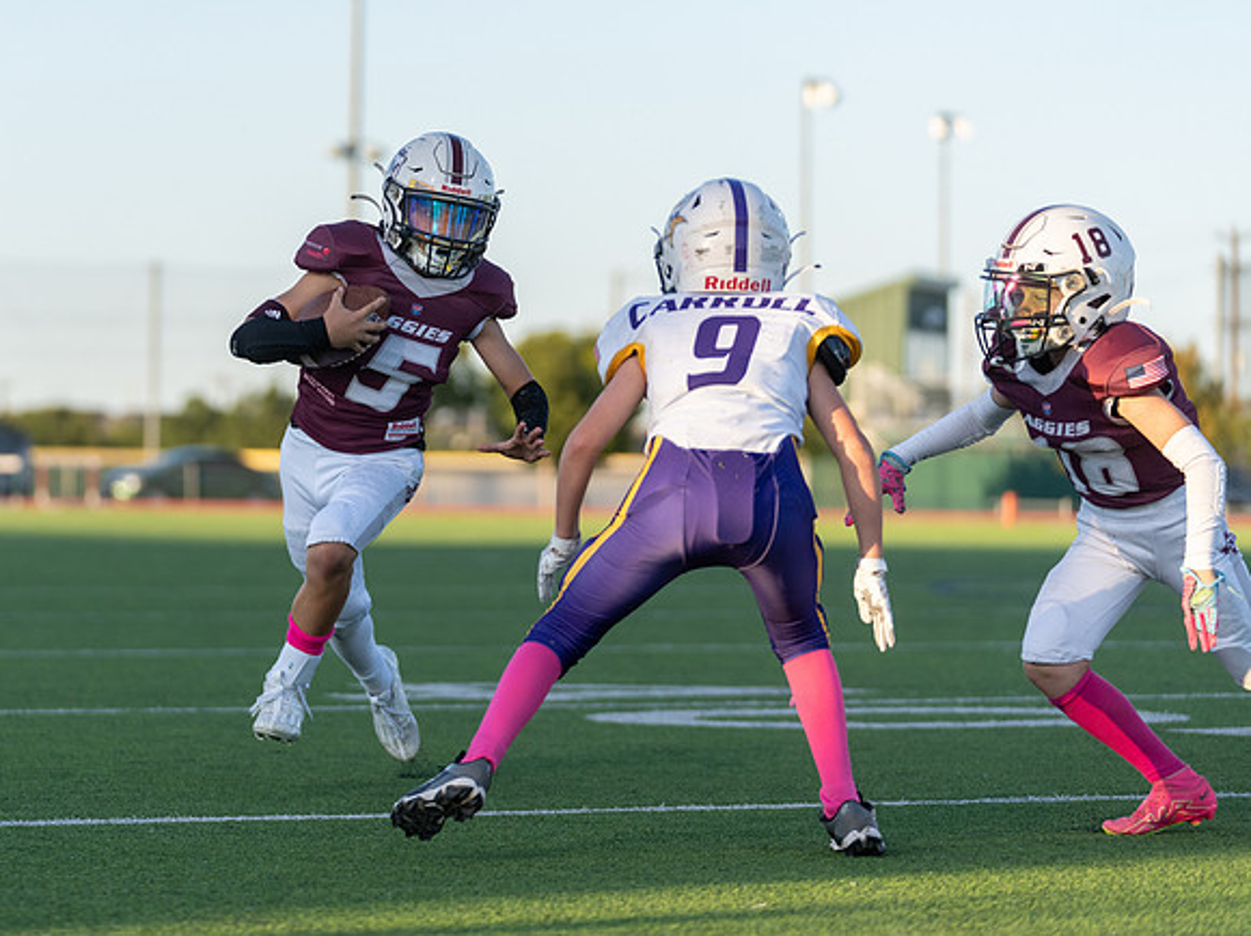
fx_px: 5692
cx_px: 428
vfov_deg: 9.4
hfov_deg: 12.5
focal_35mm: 158
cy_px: 388
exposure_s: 1/1600
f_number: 2.8
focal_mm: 122
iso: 250
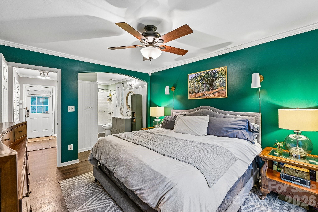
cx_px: 159
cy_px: 106
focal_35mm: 16
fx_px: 137
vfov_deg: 75.5
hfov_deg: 98.5
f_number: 8
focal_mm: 15.5
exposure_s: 1/4
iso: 400
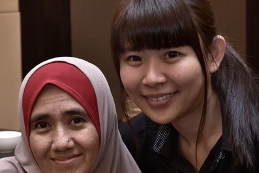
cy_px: 151
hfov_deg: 14.1
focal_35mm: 145
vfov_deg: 9.4
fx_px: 1044
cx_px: 132
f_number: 6.3
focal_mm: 48
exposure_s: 1/50
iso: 1000
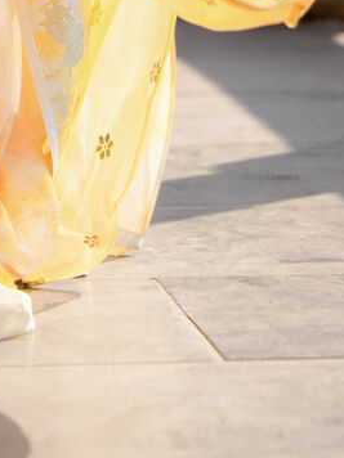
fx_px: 6373
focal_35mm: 481
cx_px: -380
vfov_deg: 4.0
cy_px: -648
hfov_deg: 3.1
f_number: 2.8
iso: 100
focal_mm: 100
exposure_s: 1/500
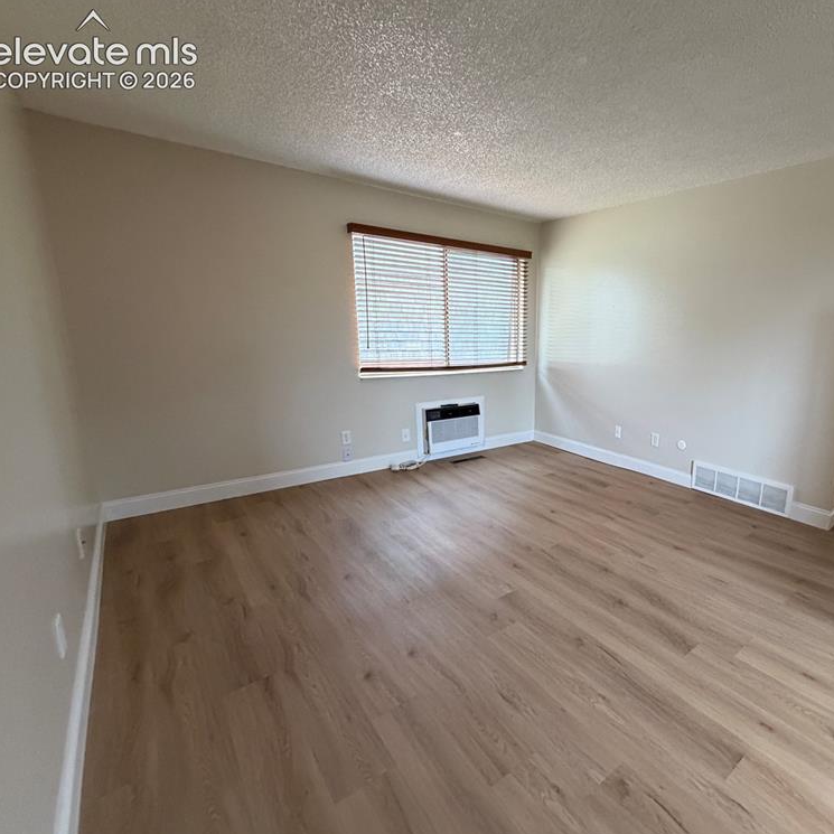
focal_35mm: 17
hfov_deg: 81.3
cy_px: 419
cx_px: 552
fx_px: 463
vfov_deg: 84.0
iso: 400
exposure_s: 1/60
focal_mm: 2.22
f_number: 2.2
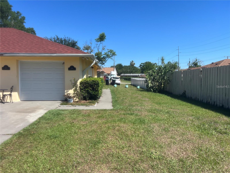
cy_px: 86
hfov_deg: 67.3
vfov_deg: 53.1
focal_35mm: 26
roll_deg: -0.3
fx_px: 173
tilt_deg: -4.3
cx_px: 115
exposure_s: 1/3165
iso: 50
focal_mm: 5.7
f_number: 1.5
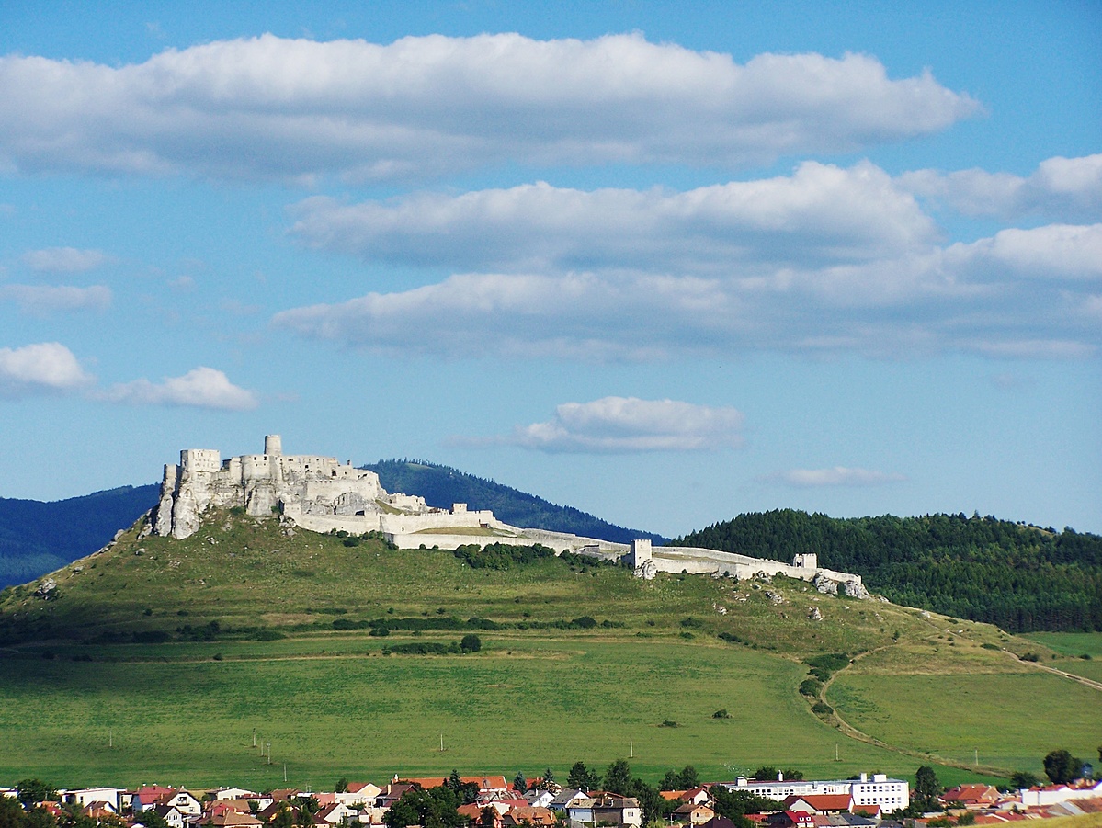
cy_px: 414
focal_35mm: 128
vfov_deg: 11.6
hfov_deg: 15.4
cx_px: 551
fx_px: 4078
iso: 80
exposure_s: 1/1000
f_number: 4.5
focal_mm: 21.2
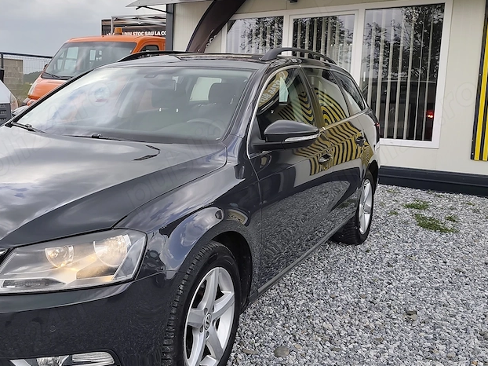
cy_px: 159
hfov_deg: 48.1
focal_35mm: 37
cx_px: 118
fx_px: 521
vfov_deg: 38.6
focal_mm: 6.19
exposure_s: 1/513
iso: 50
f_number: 1.65
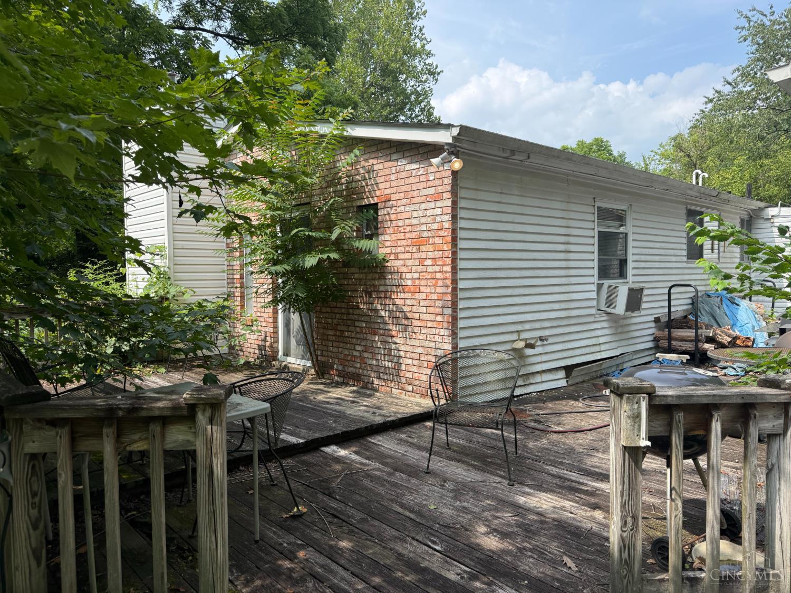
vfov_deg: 56.8
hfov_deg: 71.6
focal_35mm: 24
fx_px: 548
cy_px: 296
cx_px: 396
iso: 100
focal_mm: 6.76
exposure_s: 1/2169
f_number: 1.78
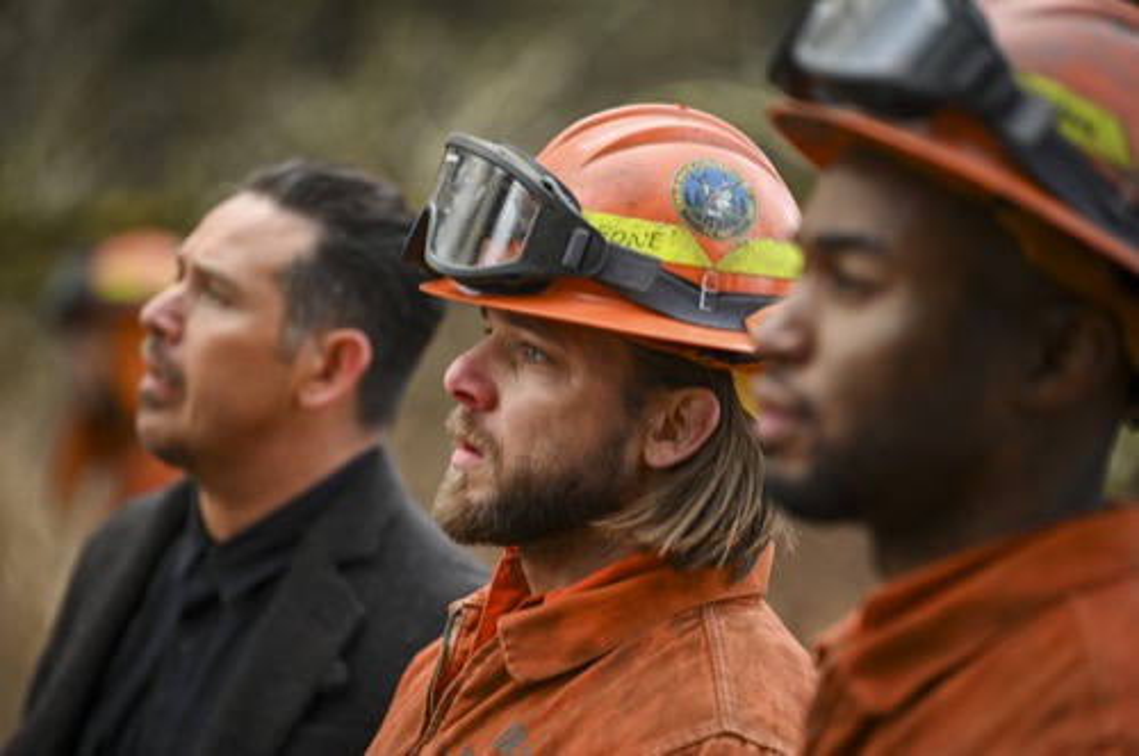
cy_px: 378
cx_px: 570
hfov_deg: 12.1
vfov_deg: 8.1
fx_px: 5372
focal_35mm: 170
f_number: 2.8
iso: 400
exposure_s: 1/800
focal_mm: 170
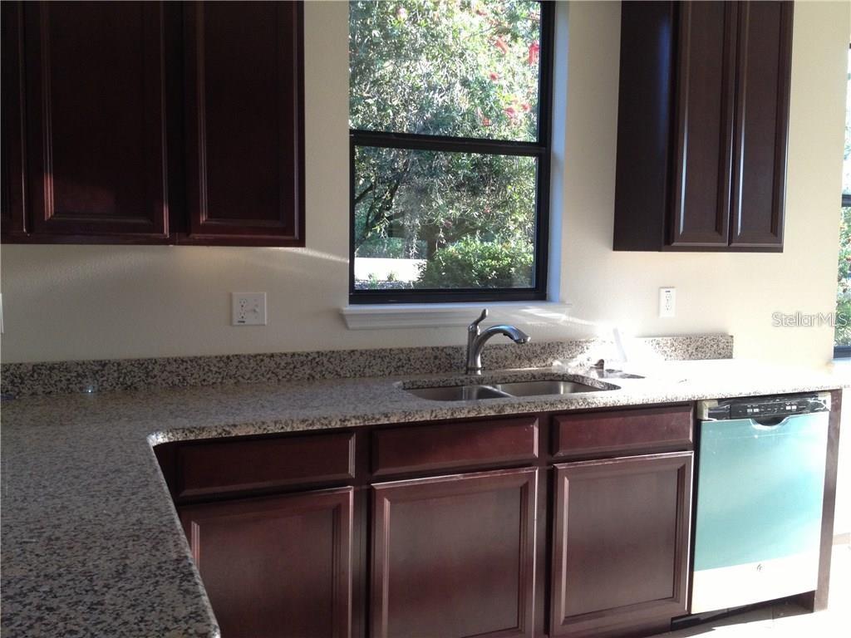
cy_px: 319
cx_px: 426
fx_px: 860
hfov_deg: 52.6
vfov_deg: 40.7
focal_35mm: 35
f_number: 2.4
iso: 125
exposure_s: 1/120
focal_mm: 4.28
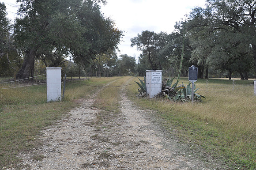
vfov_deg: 41.6
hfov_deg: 59.6
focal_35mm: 32
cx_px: 128
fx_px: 224
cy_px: 85
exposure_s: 1/125
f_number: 11
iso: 200
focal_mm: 21
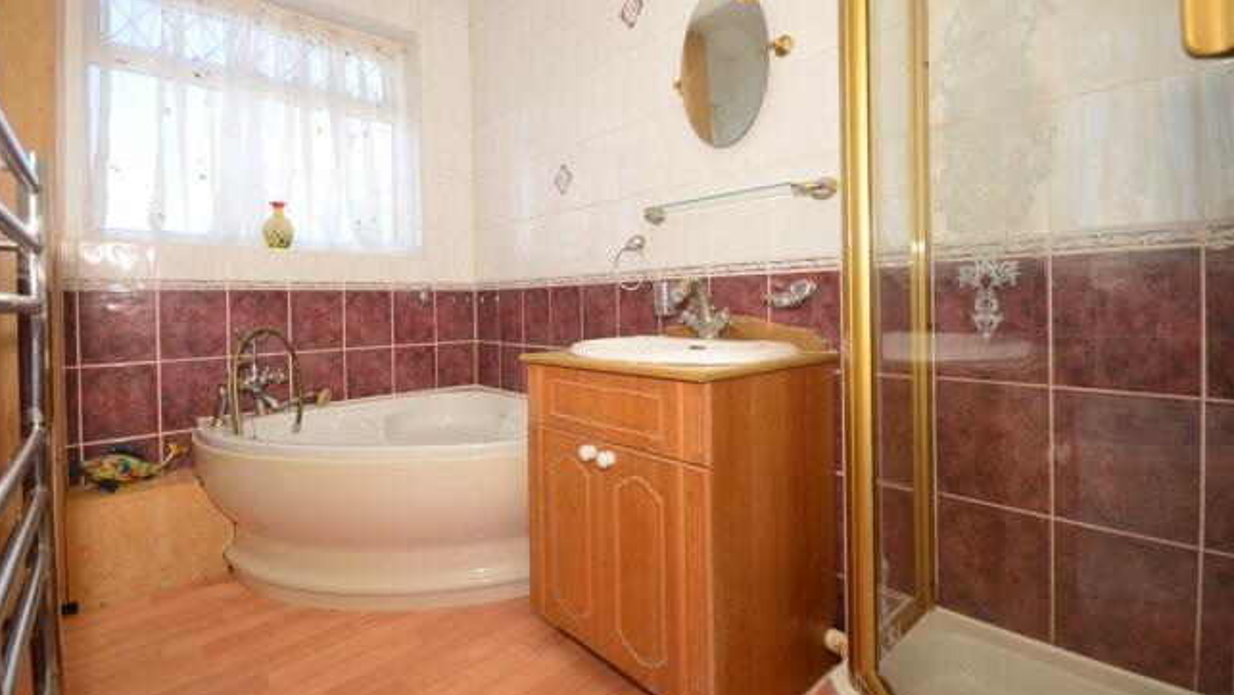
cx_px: 606
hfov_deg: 99.3
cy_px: 309
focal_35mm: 16
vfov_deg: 66.9
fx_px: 524
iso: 200
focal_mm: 10
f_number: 5
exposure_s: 1/100
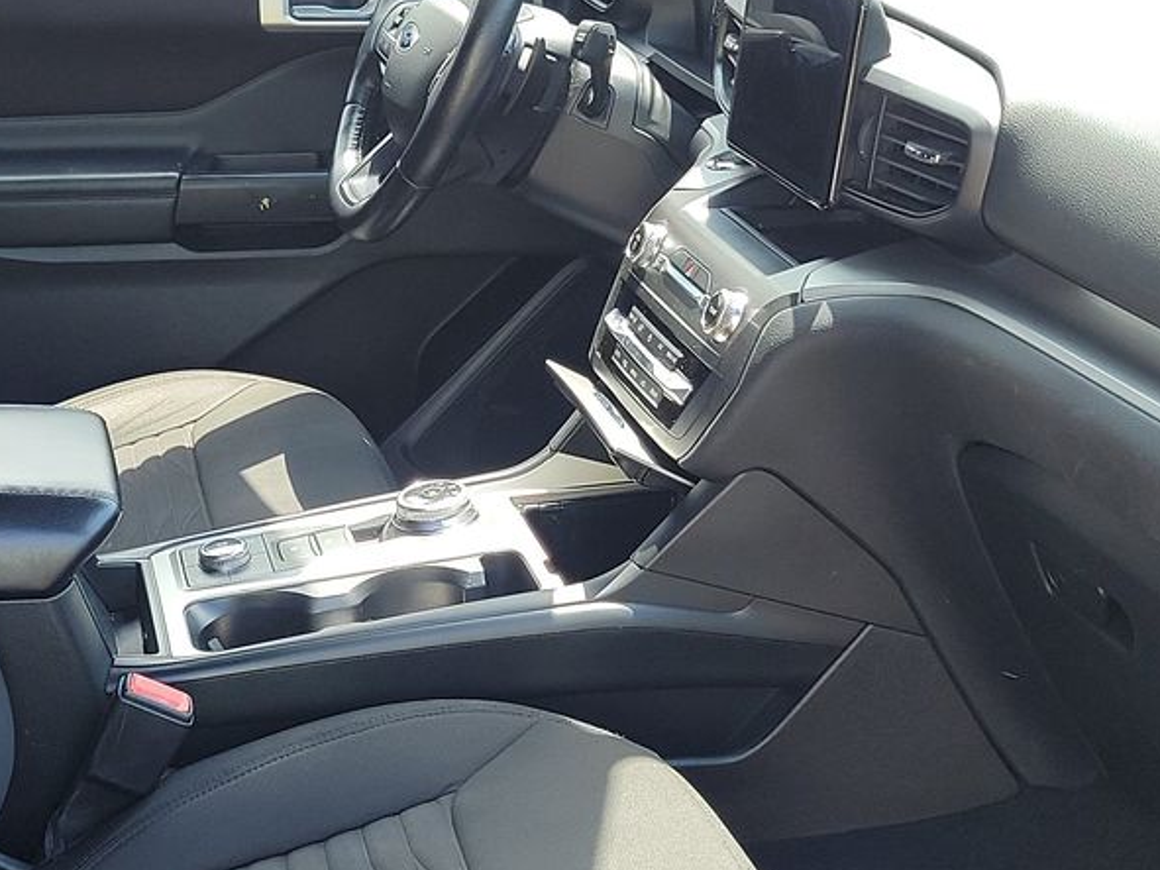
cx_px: 324
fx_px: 2178
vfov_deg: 22.5
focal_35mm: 65
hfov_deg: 29.5
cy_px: 603
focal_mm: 6.7
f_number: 1.8
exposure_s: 1/119
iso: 68
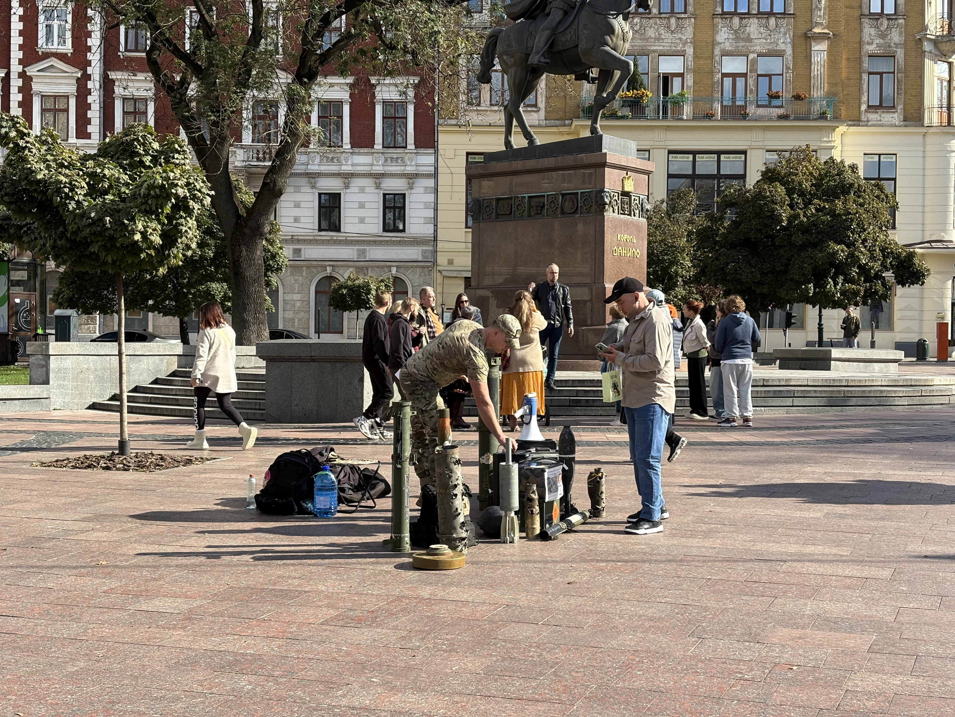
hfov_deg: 36.8
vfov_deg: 28.0
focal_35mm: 52
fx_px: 1435
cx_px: 478
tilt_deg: +0.3
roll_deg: -1.0
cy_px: 358
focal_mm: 5.96
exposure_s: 1/1484
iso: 32
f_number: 1.6
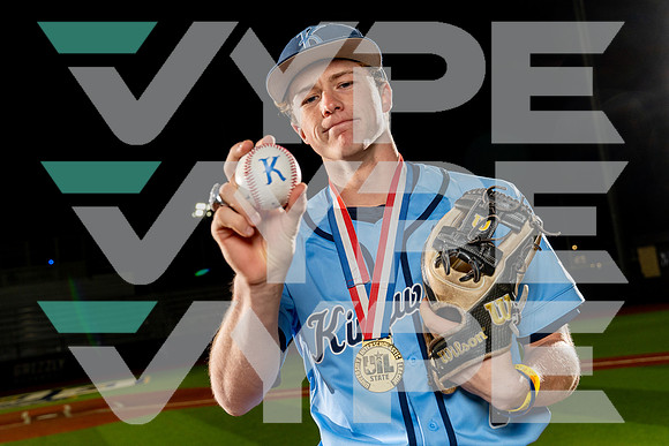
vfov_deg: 31.9
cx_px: 334
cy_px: 223
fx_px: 781
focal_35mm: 42
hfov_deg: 46.4
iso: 800
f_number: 5.6
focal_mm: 42
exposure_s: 1/250
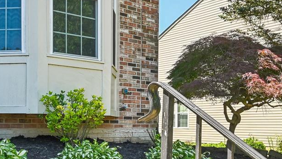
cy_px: 124
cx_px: 77
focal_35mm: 49
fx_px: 366
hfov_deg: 41.1
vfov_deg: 24.1
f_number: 8
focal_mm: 14
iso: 100
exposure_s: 1/100
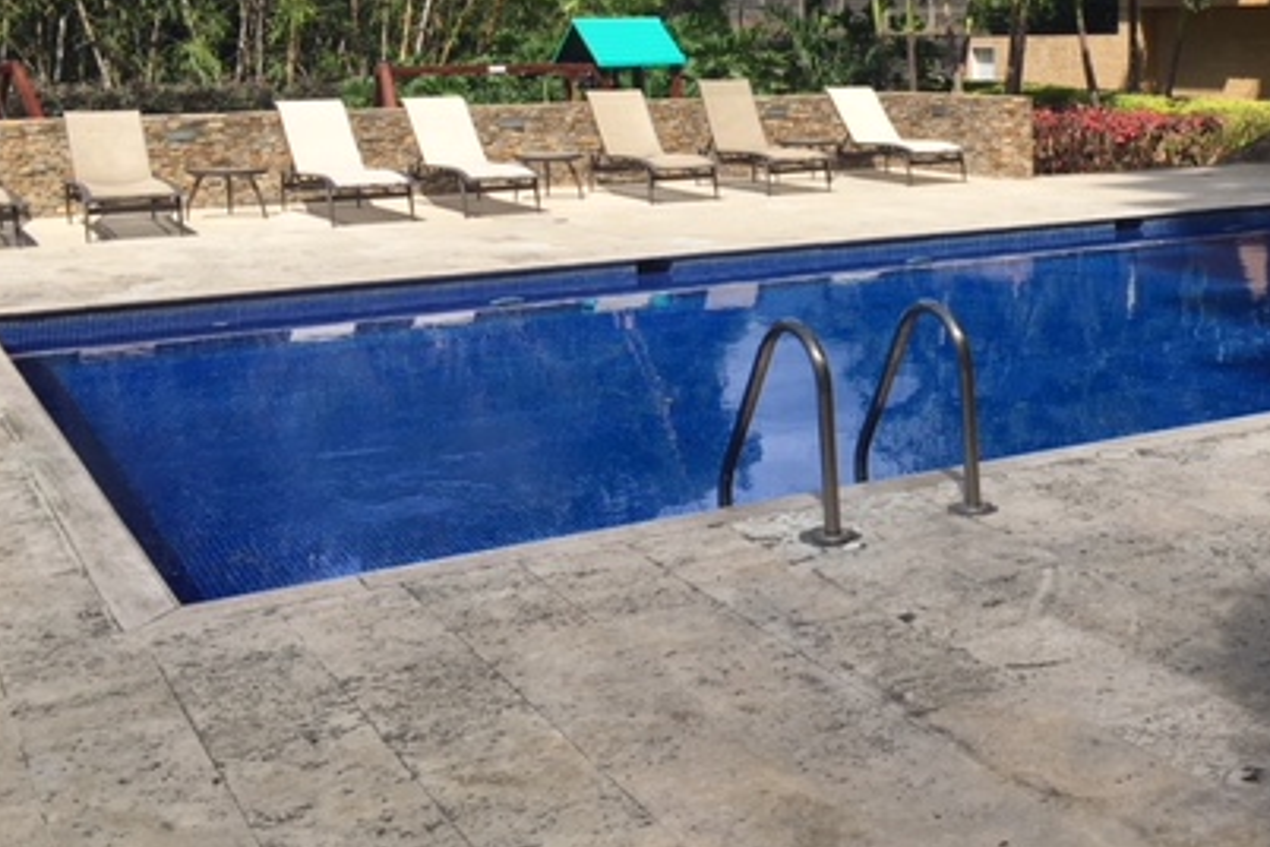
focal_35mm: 48
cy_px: 221
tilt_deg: -6.9
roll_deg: +0.8
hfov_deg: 40.0
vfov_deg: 27.7
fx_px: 1693
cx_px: 951
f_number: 2.2
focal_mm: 4.15
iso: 25
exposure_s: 1/1637
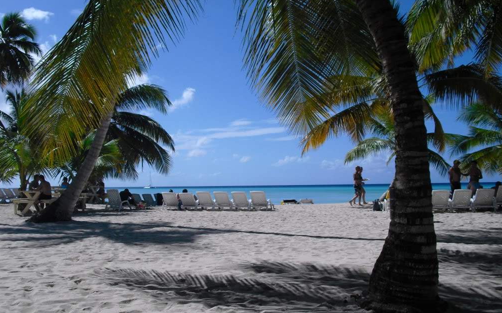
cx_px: 247
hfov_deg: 50.4
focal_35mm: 39
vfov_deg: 32.7
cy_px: 173
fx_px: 534
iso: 64
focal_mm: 6.3
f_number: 7.8
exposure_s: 1/320
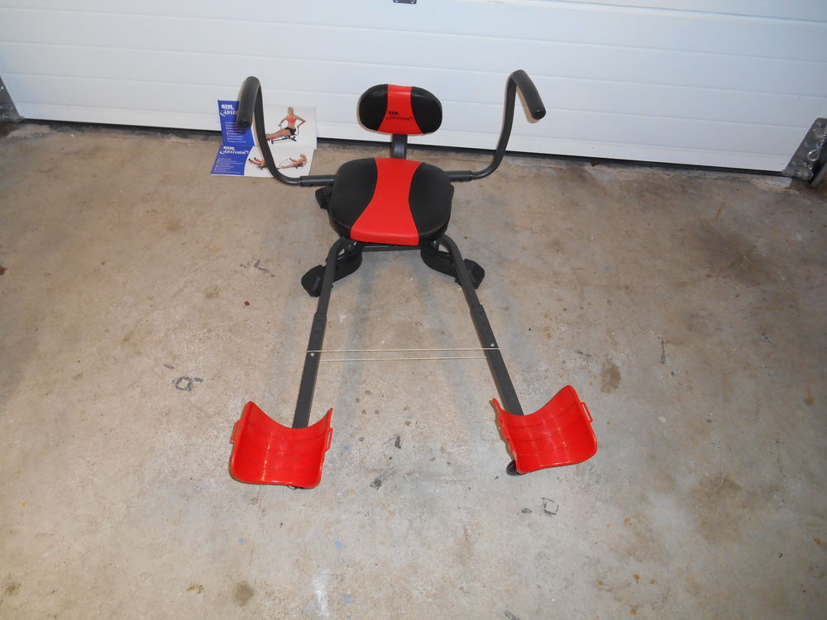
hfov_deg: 67.3
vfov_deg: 53.1
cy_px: 310
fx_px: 621
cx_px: 414
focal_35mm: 26
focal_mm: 4.7
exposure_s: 1/25
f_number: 3.4
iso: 200
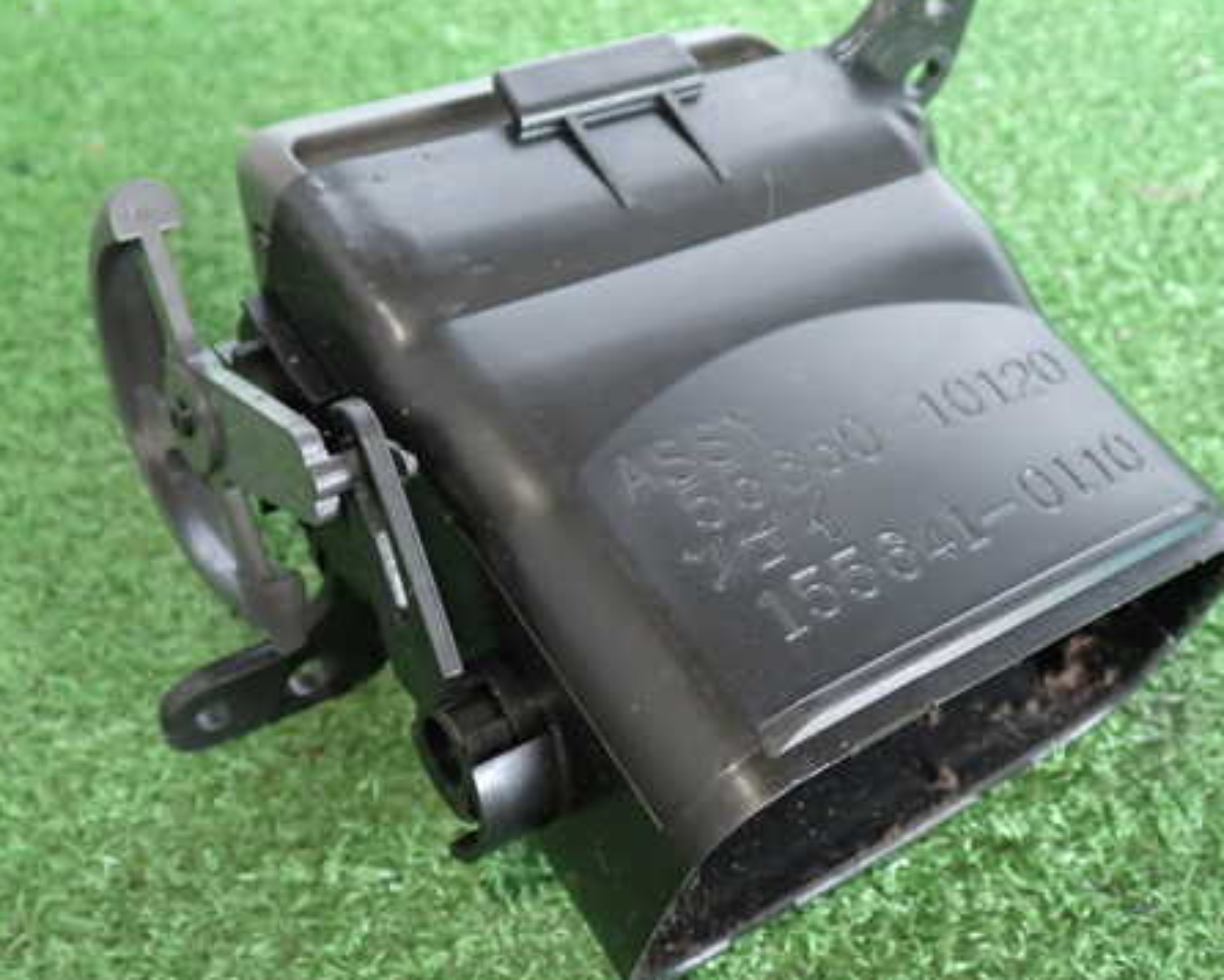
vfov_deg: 35.7
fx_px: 1522
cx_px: 664
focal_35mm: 42
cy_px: 475
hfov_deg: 43.8
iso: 250
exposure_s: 1/30
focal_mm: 5.79
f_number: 2.4
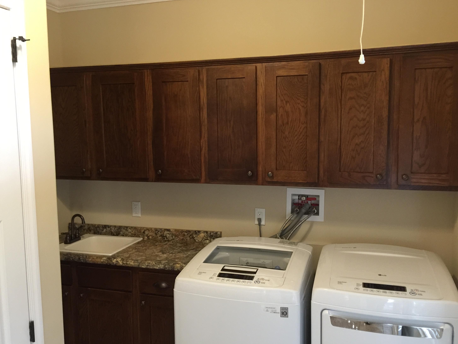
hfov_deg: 60.0
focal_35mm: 30
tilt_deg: -7.4
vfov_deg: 46.8
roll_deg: +2.0
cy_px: 172
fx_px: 397
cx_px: 234
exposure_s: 1/15
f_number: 2.2
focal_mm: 4.15
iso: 125
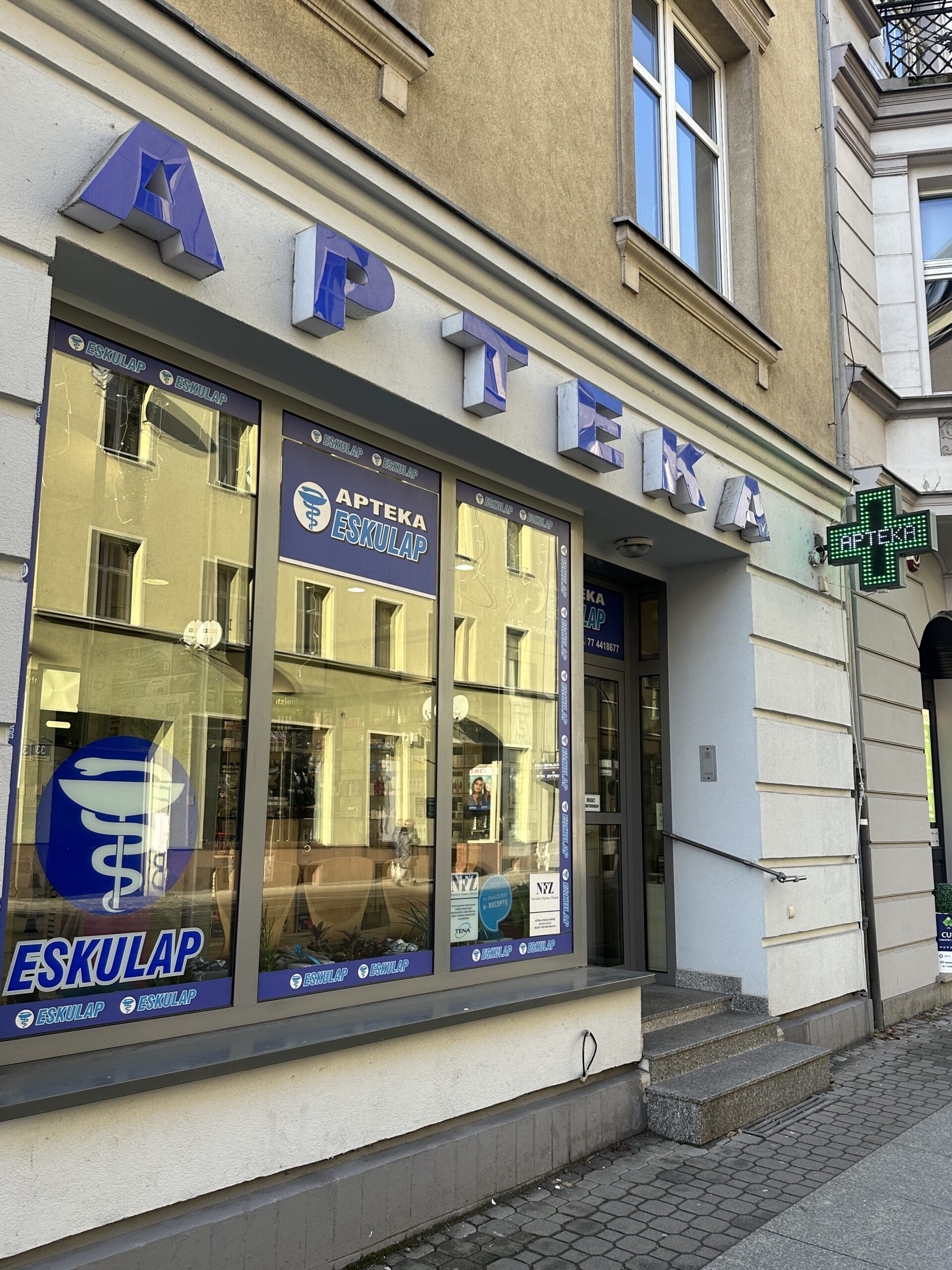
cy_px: 635
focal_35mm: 24
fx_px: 880
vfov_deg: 71.6
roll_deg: -0.7
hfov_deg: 56.8
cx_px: 476
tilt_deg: +8.7
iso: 80
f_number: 1.78
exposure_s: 1/506
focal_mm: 6.86
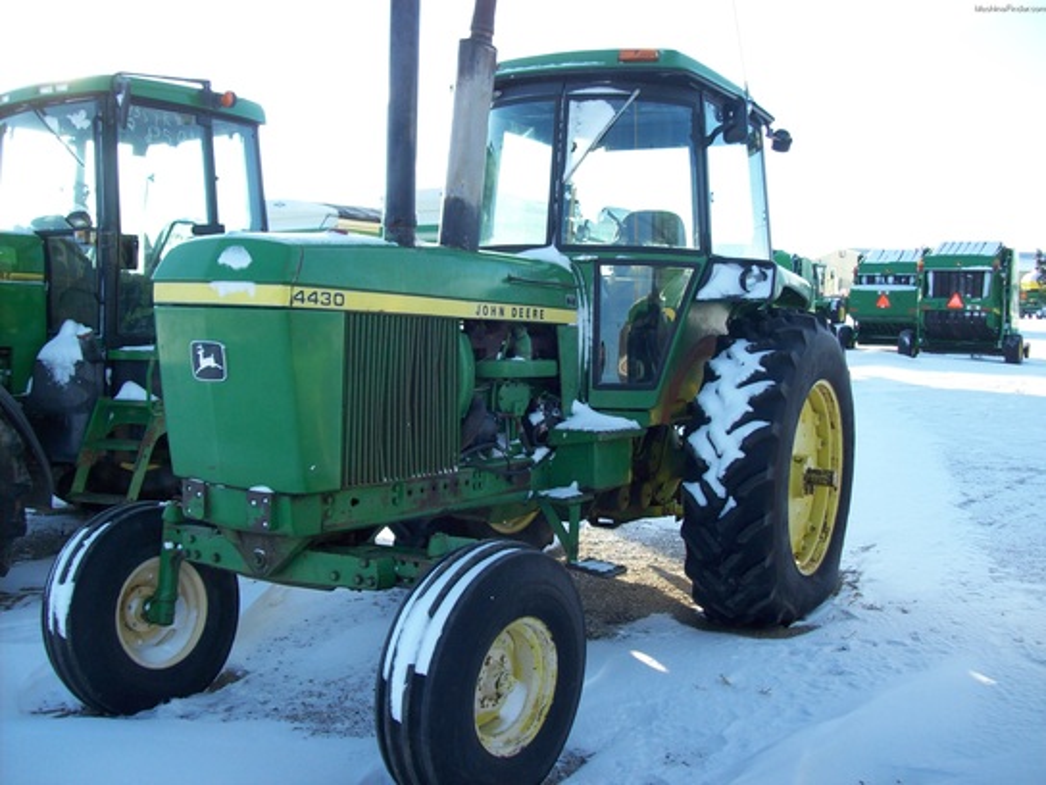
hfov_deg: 51.4
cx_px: 523
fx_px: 1088
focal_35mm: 36
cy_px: 392
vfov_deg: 39.7
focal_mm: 6
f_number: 2.7
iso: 80
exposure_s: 1/301
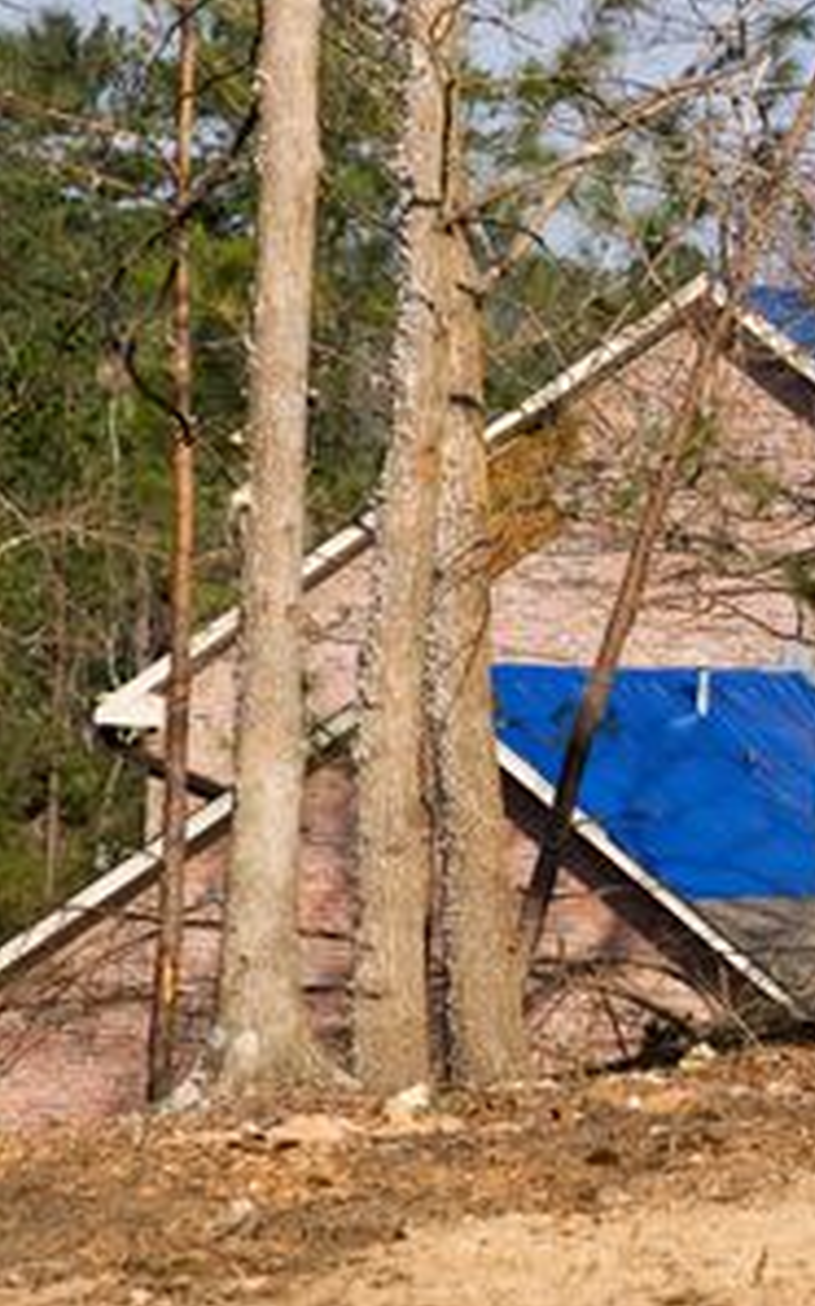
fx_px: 8636
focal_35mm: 243
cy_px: 651
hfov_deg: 5.4
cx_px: 982
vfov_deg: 8.6
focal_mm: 105
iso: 100
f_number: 10
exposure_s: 1/100
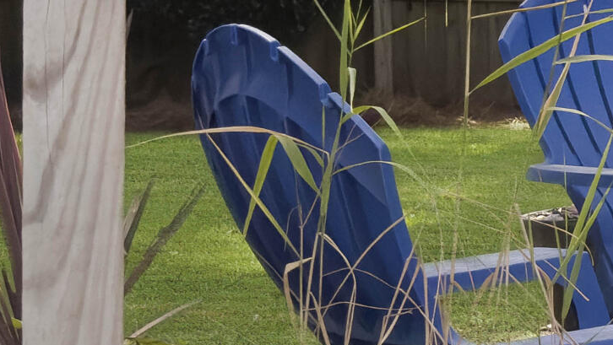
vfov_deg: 8.9
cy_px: -104
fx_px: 2195
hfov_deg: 14.3
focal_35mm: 135
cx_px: 1054
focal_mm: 6.76
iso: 64
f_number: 1.8
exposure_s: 1/3400
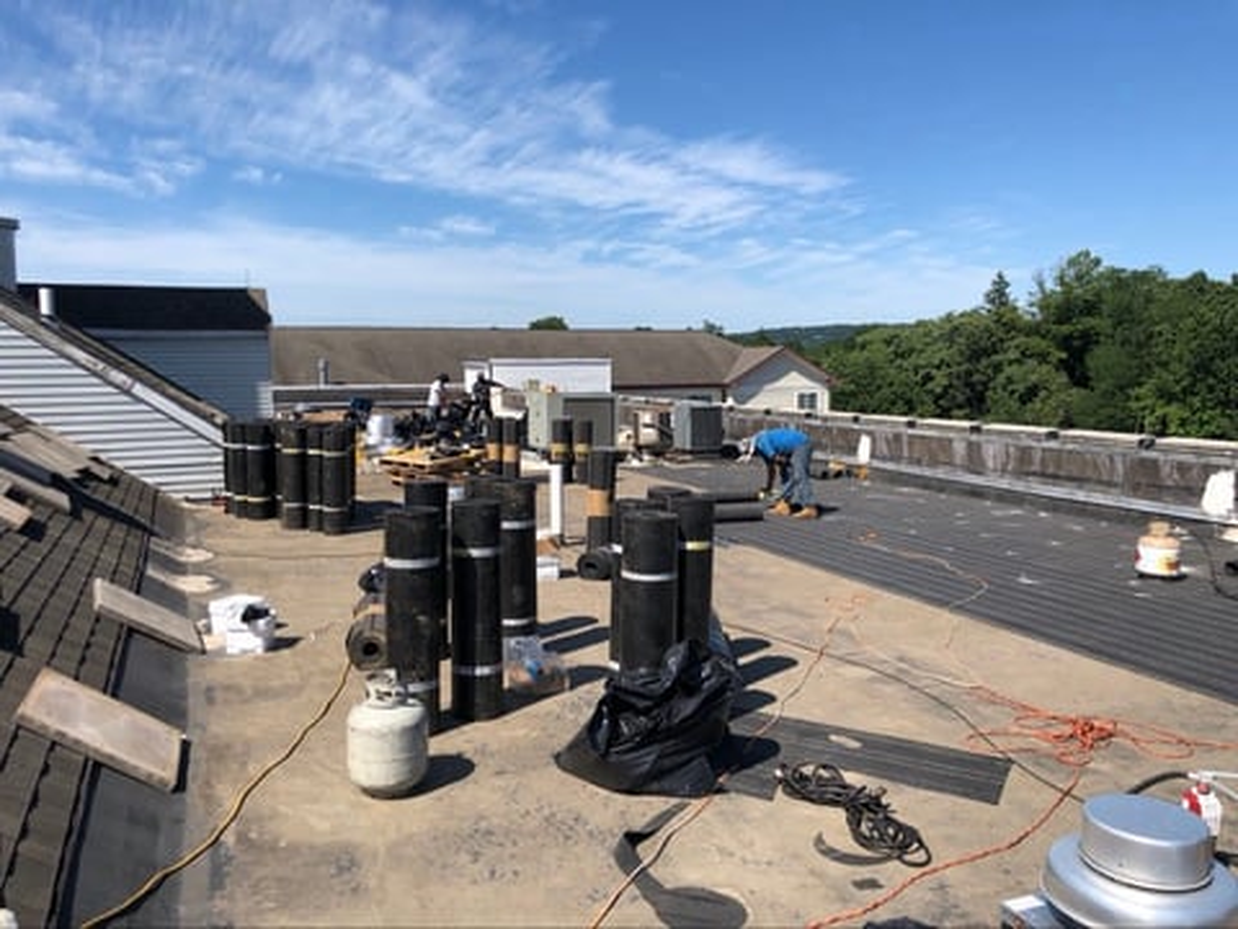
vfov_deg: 49.7
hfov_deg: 63.4
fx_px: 1001
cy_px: 464
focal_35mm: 28
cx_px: 619
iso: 20
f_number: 1.8
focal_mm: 4
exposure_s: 1/2183
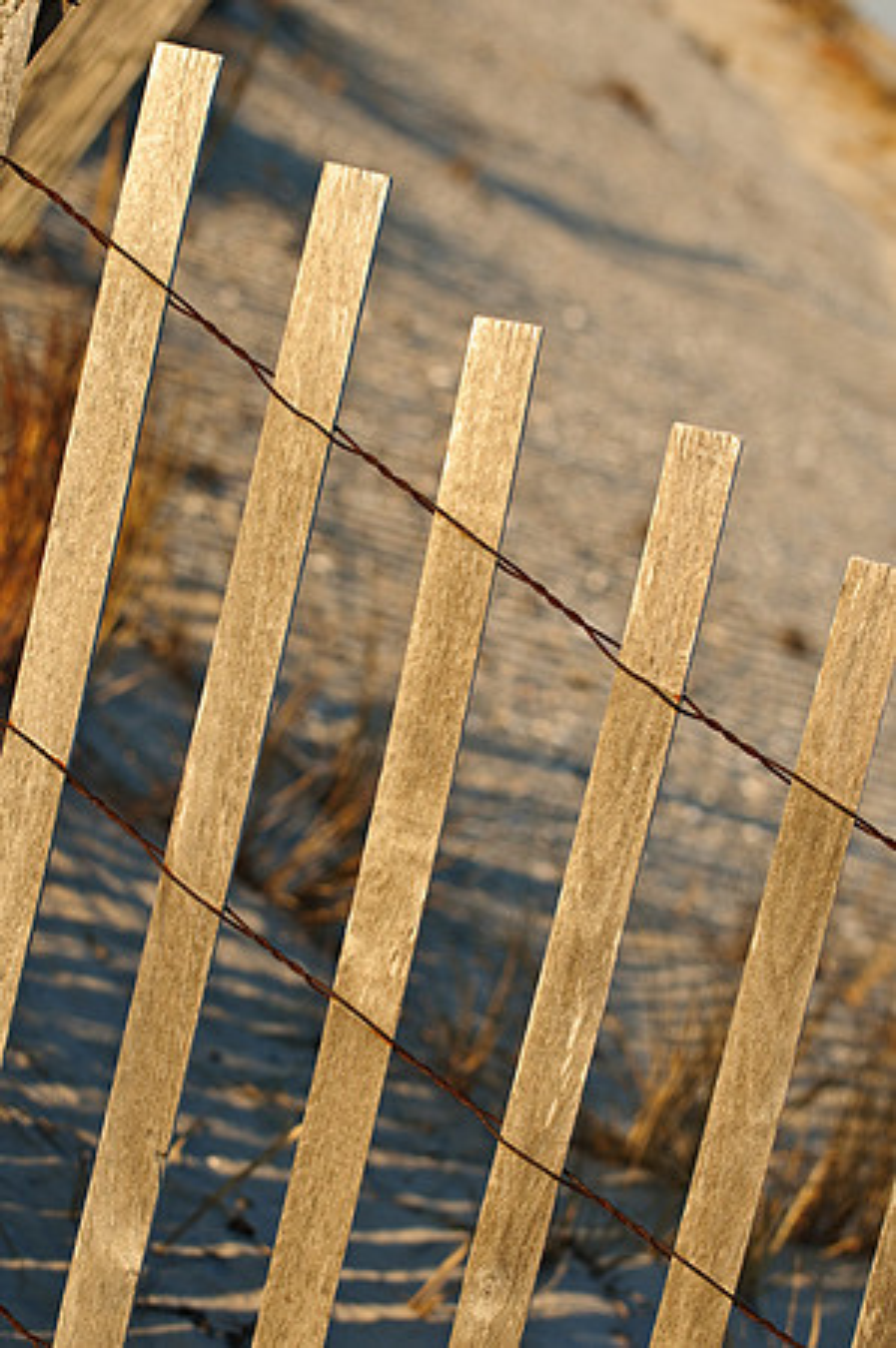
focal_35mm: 105
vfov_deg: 19.5
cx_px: 448
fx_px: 3929
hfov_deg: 13.0
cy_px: 674
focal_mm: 70
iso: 200
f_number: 5.6
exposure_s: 1/640
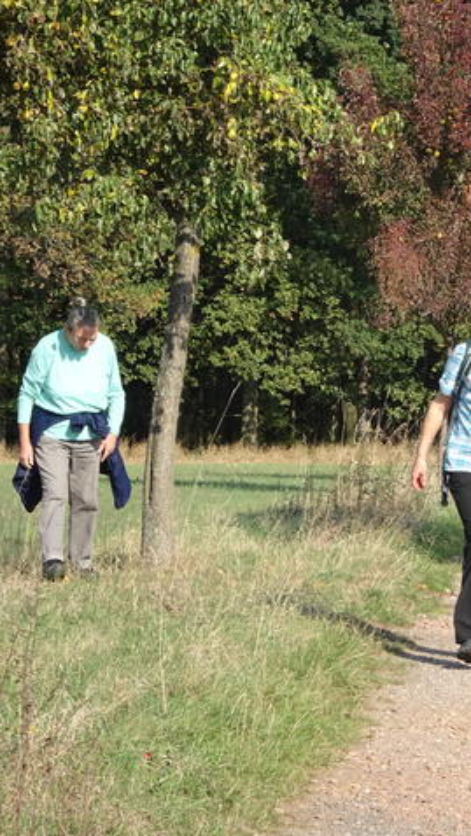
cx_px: 434
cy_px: 418
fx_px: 4372
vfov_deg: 10.9
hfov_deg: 6.2
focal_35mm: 197
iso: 80
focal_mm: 23.11
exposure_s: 1/250
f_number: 5.6
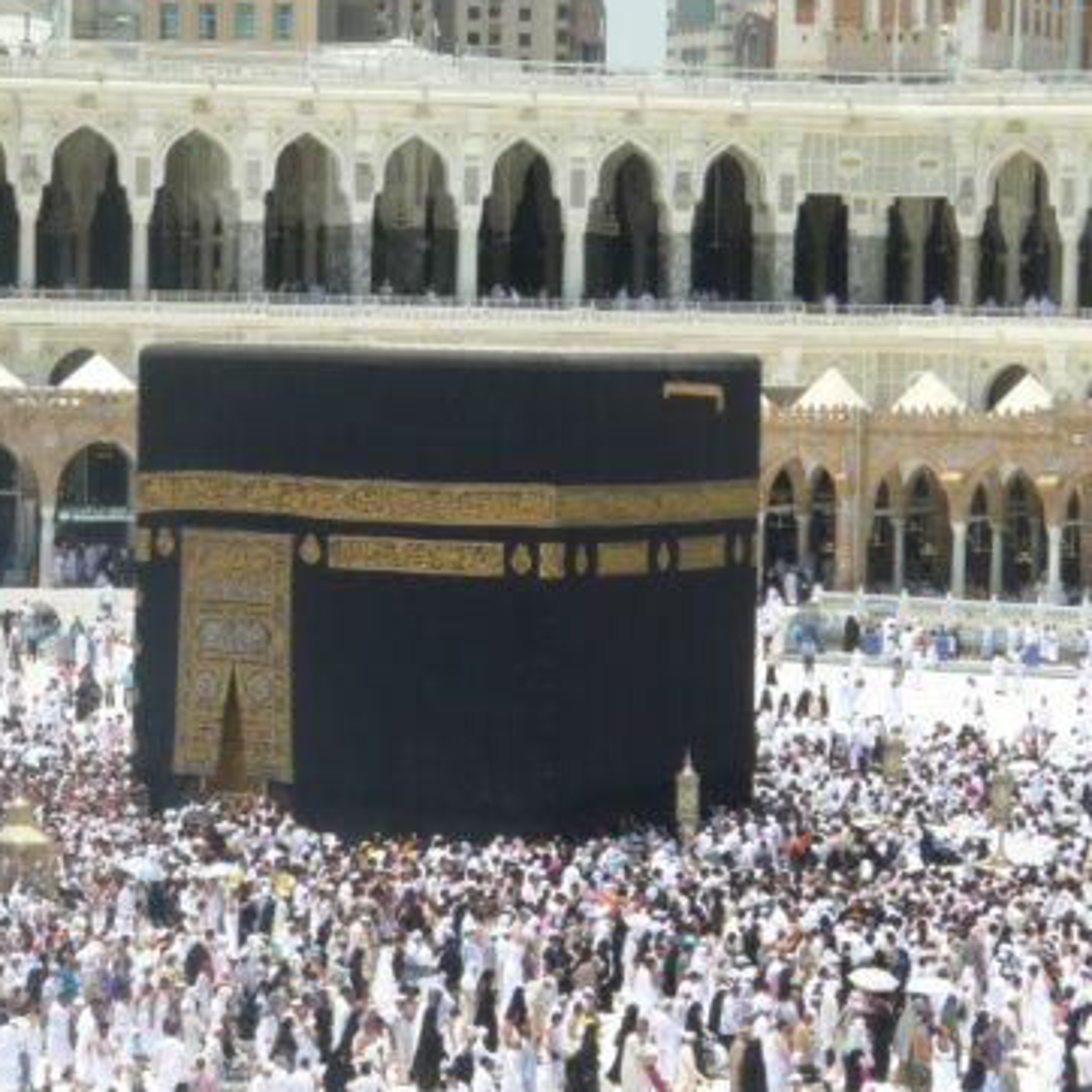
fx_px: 4533
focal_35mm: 127
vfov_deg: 13.7
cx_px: 549
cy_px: 520
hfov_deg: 13.7
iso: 80
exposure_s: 1/160
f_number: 8
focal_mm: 19.2
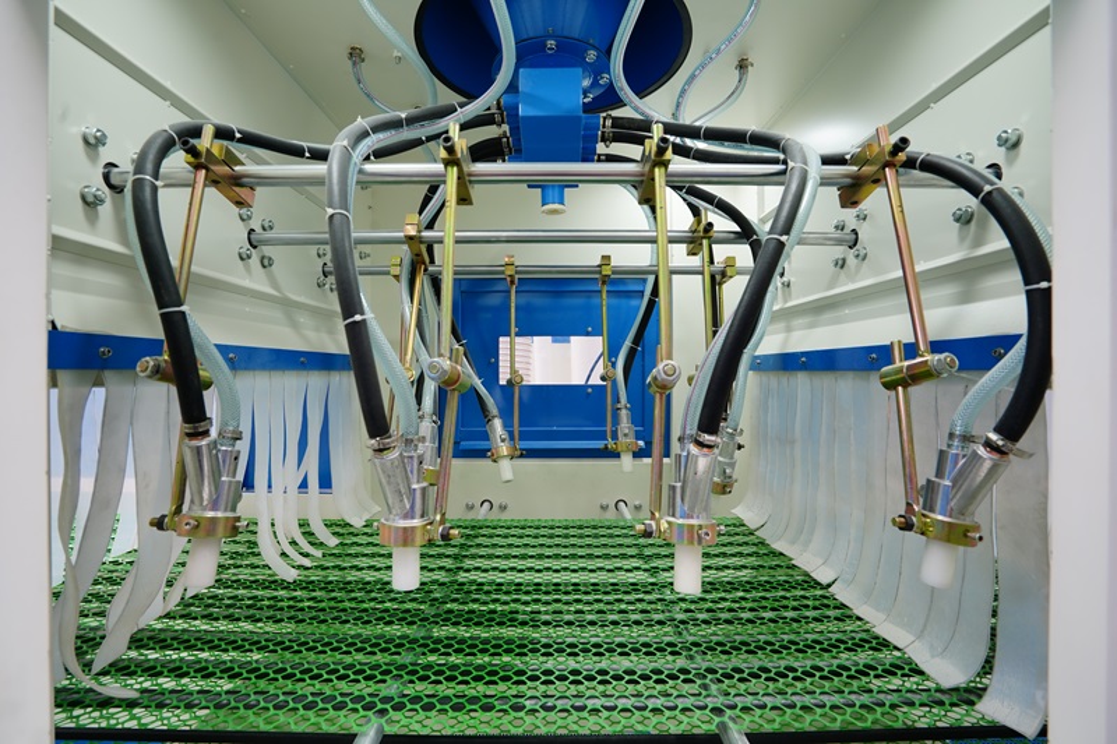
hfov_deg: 96.7
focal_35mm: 16
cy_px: 372
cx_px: 558
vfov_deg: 73.7
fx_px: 496
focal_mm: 16
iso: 250
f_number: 8
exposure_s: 1/30
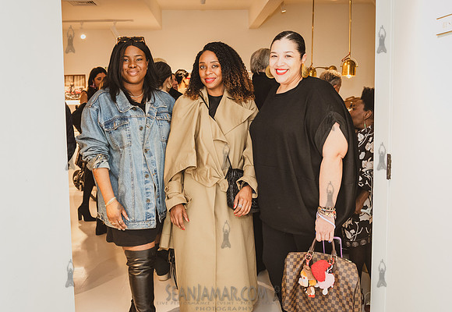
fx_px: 453
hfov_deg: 53.0
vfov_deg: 37.9
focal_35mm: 36
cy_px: 139
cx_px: 218
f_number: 4
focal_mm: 31
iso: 1600
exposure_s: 1/160
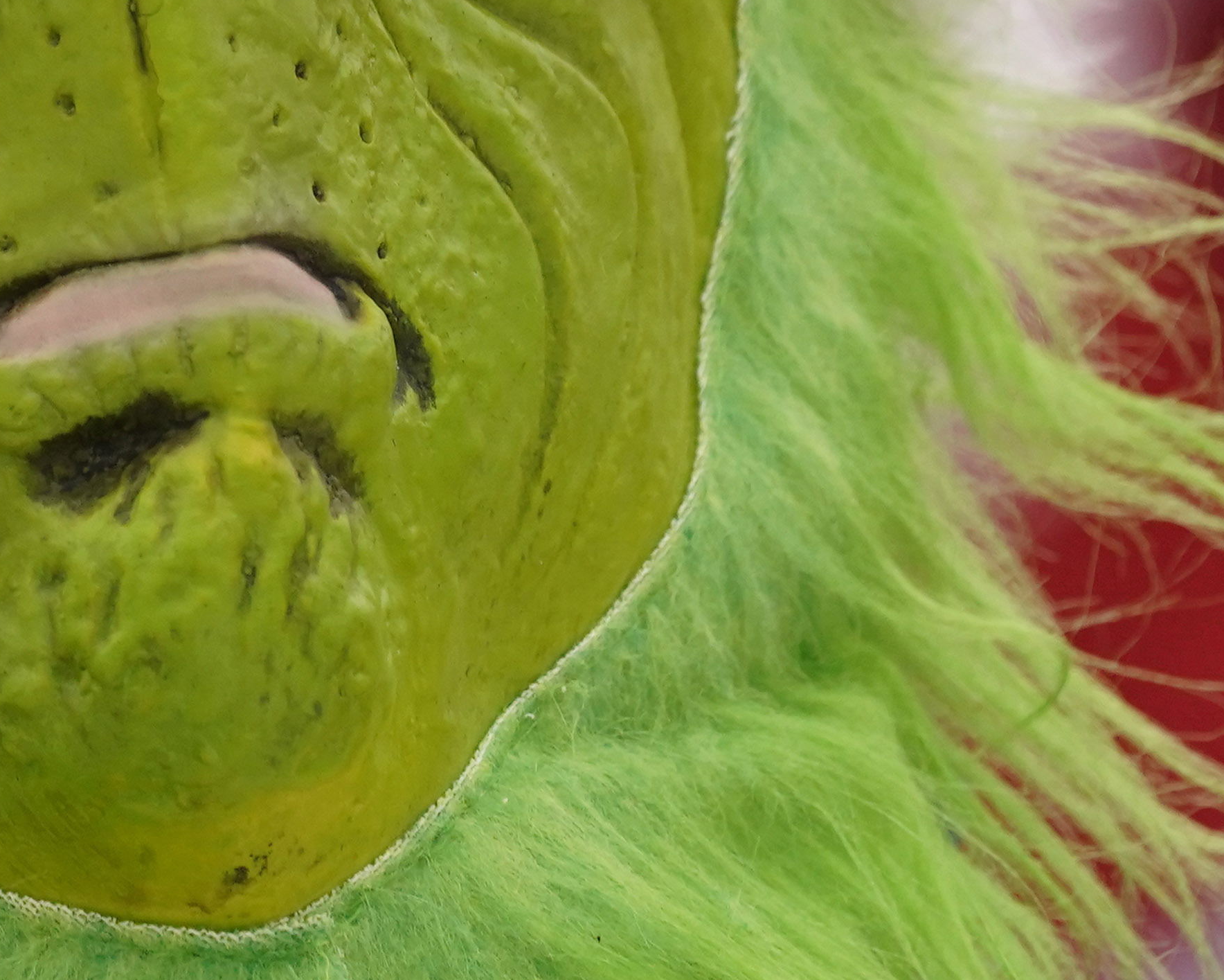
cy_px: -215
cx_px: -159
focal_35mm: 1121
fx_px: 40616
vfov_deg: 1.4
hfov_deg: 1.7
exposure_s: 1/1000
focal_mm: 352
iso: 1600
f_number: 7.1
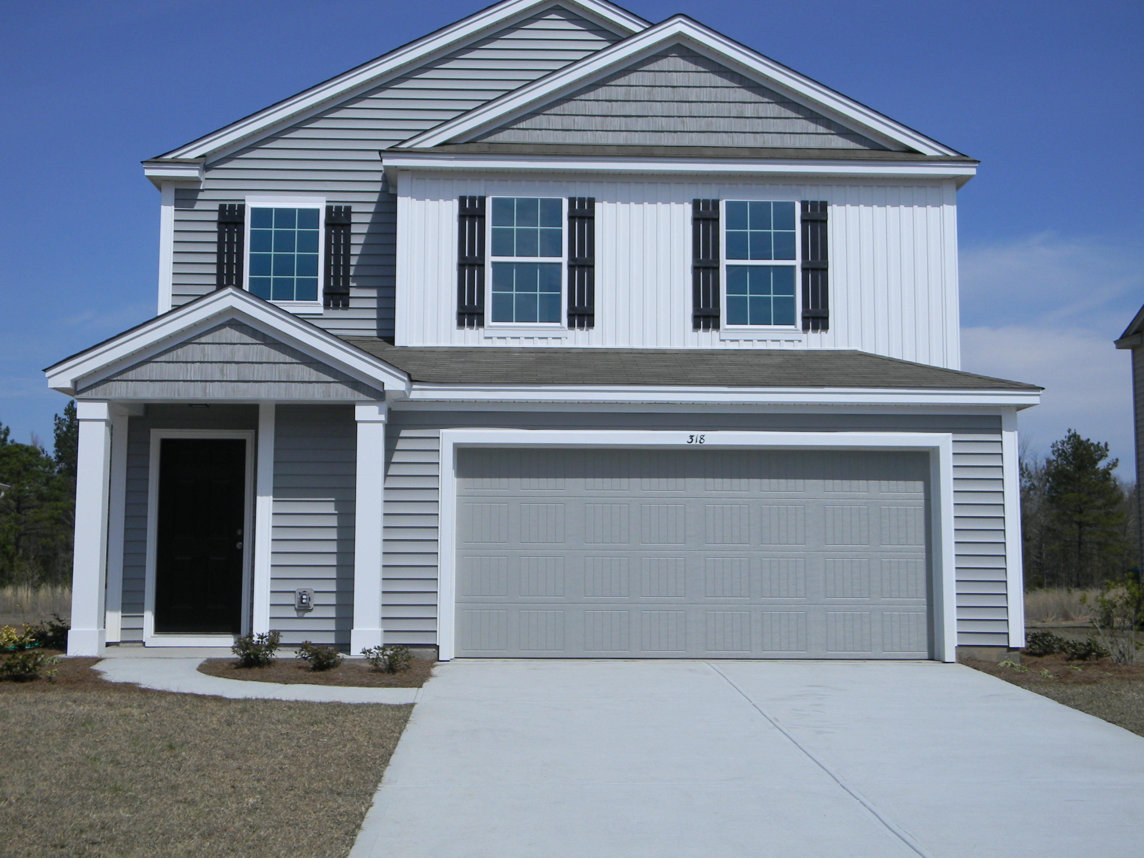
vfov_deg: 35.1
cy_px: 429
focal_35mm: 41
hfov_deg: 45.8
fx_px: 1355
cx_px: 572
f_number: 7.6
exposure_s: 1/597
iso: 80
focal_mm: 7.3
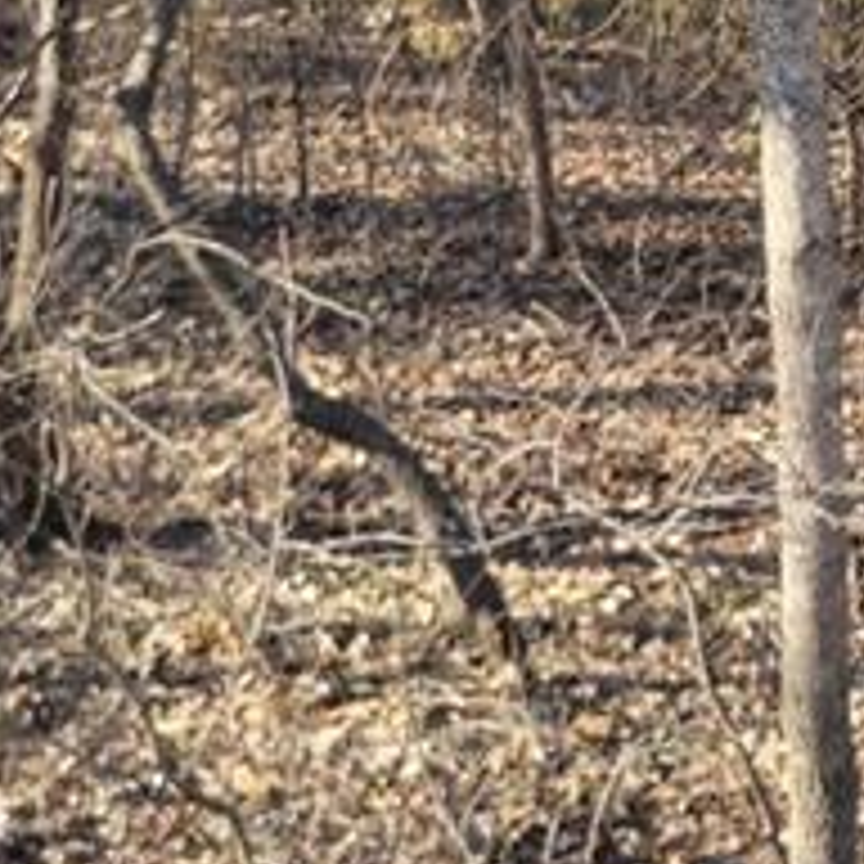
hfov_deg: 18.0
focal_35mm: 92
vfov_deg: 18.2
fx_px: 2598
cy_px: -81
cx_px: 1035
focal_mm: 5.4
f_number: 1.8
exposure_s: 1/466
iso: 40
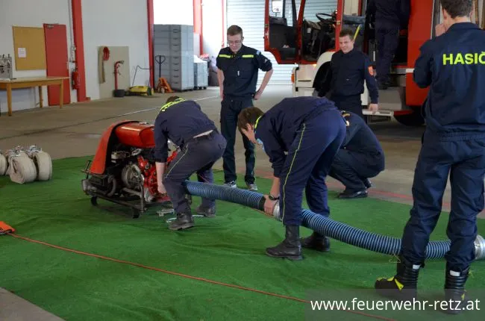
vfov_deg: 23.7
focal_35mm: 57
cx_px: 242
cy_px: 160
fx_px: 766
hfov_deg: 35.1
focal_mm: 38
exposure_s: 1/30
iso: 1000
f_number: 4.5
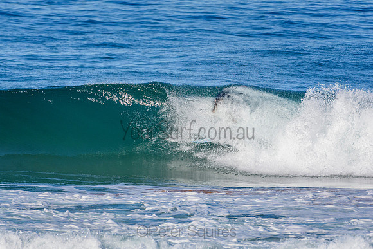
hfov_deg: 2.7
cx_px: 186
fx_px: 7772
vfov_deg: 1.8
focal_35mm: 750
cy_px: 124
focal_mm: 500
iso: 280
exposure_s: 1/2000
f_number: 5.6
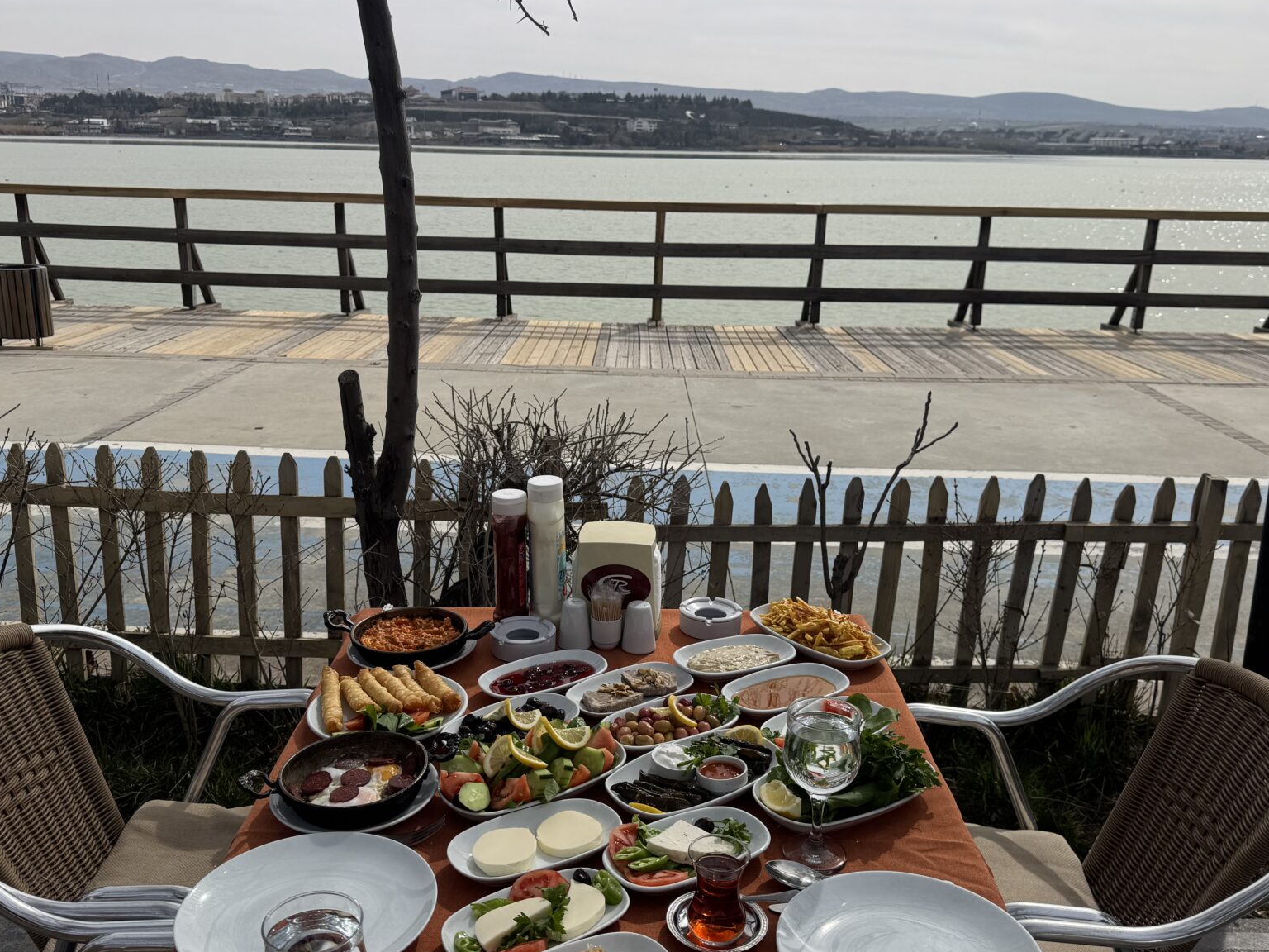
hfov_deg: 56.8
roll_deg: -1.1
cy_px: 520
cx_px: 615
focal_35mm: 32
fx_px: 1173
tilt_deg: -15.3
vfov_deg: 44.1
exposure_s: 1/6410
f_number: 1.78
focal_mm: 6.76
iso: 80
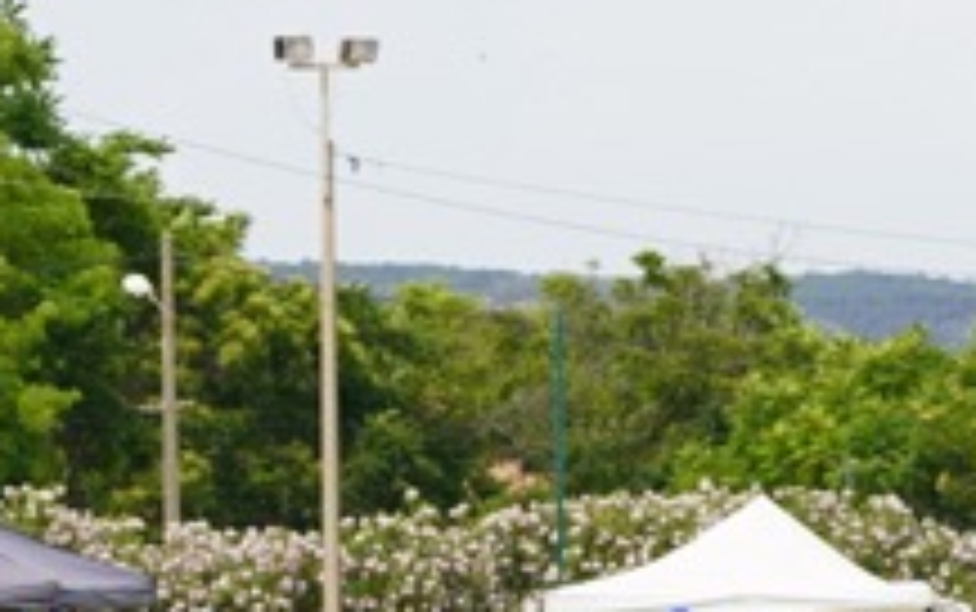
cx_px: 594
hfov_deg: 5.0
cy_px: 835
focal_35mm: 421
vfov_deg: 3.1
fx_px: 11207
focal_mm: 70
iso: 100
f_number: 5
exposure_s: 1/500
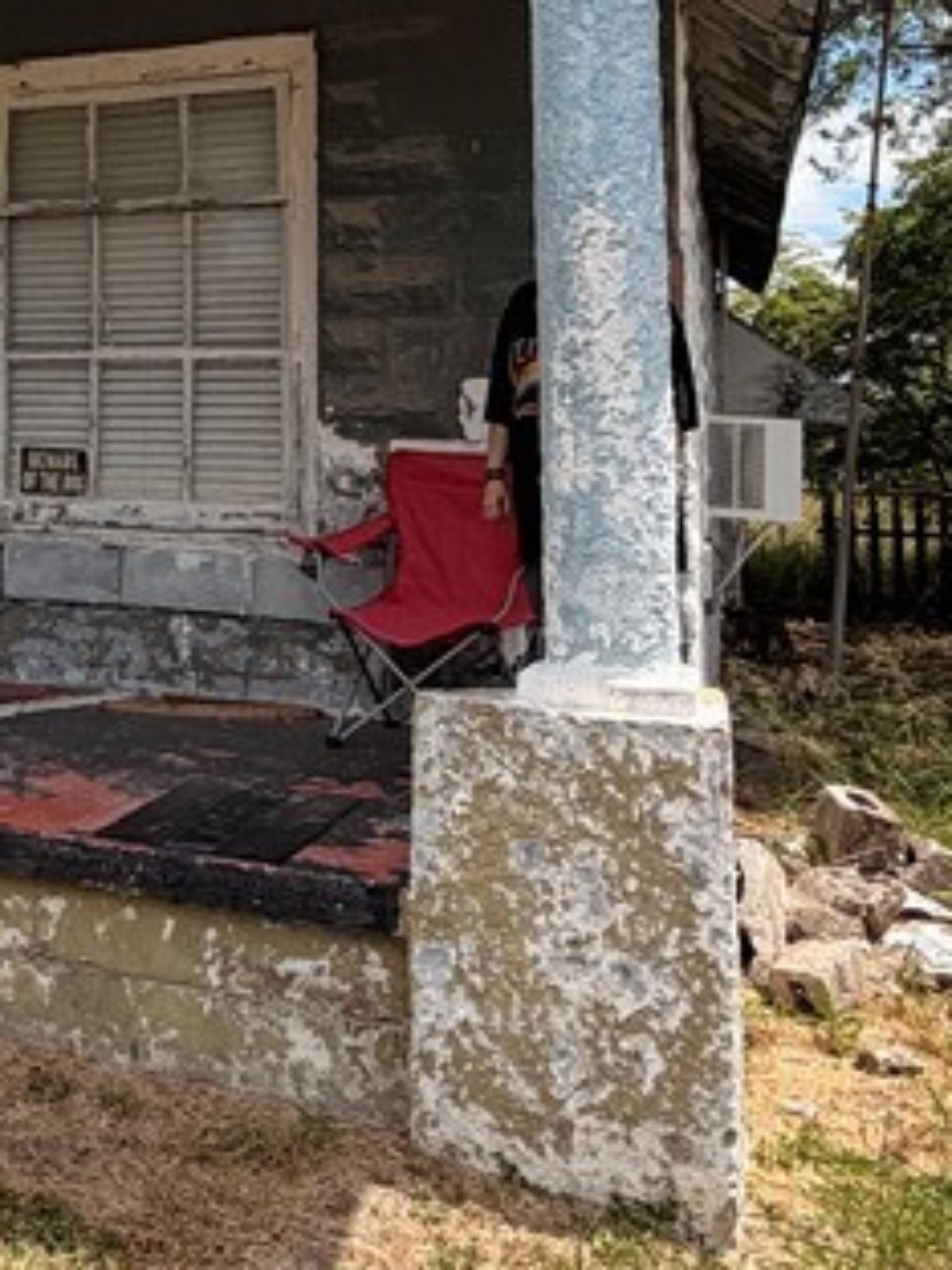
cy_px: 256
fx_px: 1687
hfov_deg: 28.5
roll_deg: -2.3
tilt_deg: +7.4
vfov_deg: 39.6
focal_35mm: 46
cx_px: -110
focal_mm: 2.22
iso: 20
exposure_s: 1/770
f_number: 2.2
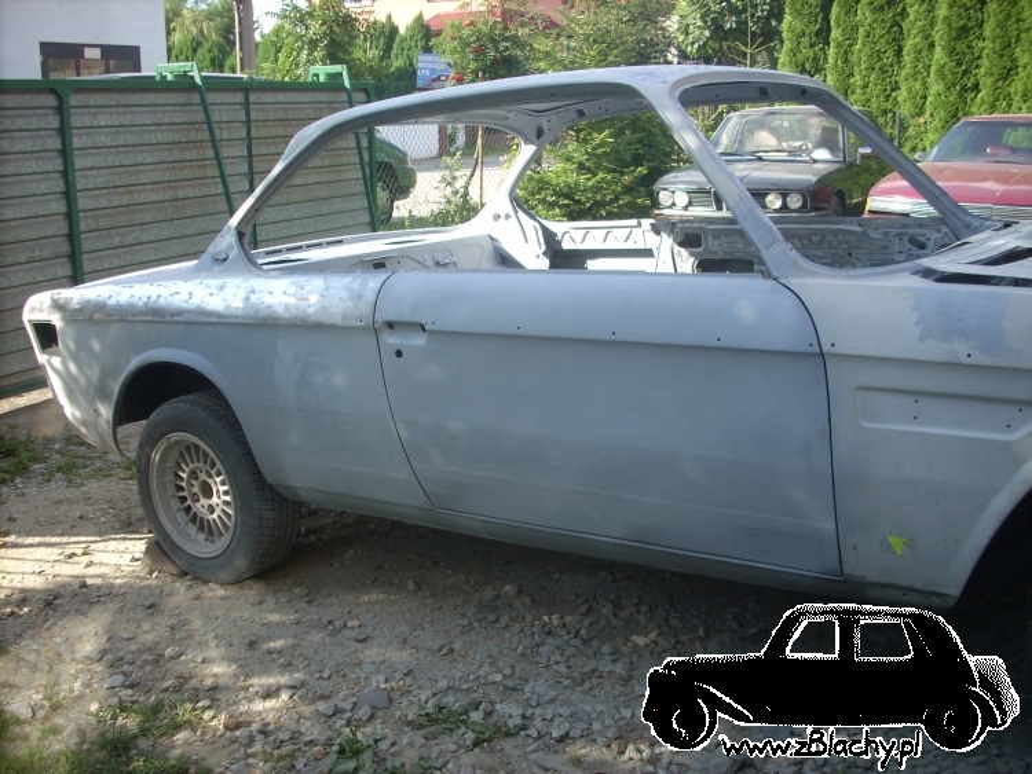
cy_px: 387
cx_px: 516
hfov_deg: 50.1
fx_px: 1103
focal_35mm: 37
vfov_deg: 38.7
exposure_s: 1/201
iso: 64
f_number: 2.8
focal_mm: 6.2
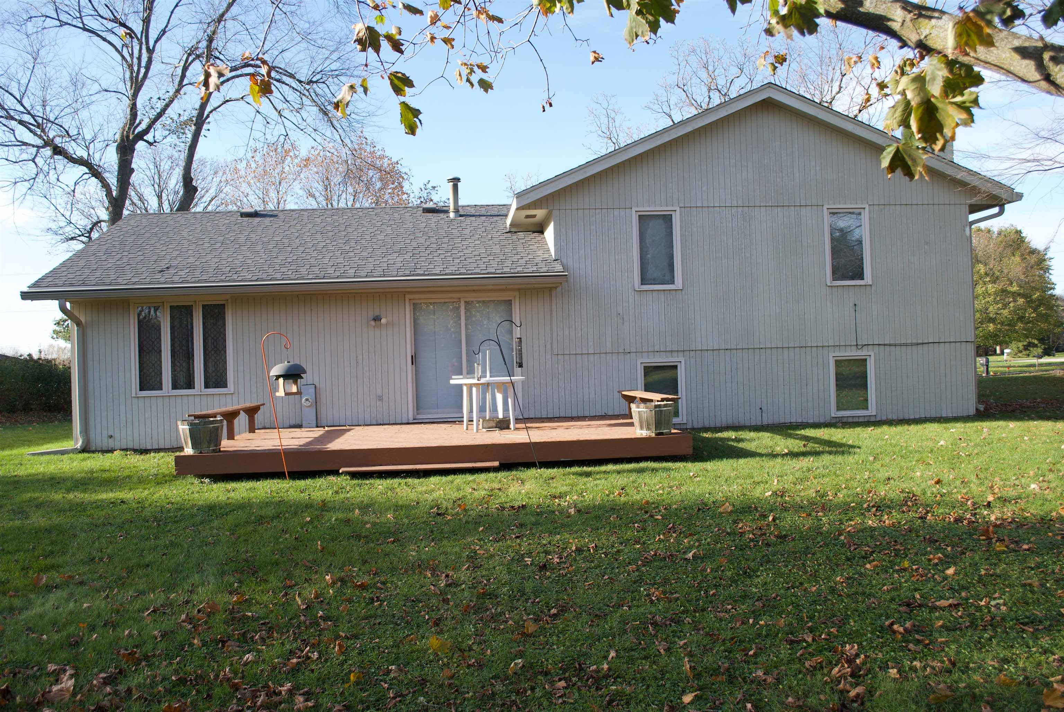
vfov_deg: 43.7
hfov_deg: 61.9
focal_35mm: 30
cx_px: 532
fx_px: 888
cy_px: 356
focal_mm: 20
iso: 100
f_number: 6.3
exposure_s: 1/160
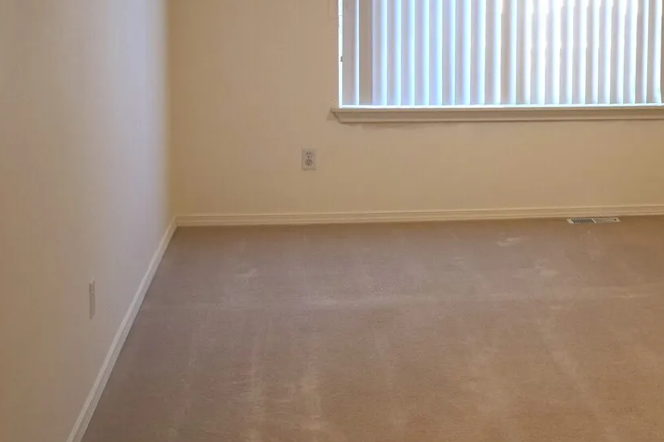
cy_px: 97
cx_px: 622
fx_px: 1365
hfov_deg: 26.3
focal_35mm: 74
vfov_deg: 18.3
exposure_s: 1/100
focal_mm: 24
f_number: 5
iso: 400
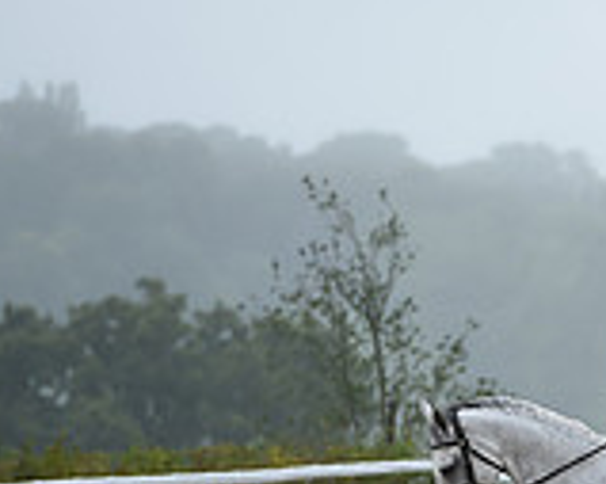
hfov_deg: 2.8
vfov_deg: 2.3
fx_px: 12260
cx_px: 1094
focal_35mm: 684
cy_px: 480
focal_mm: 200
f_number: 5
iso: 400
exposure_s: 1/800
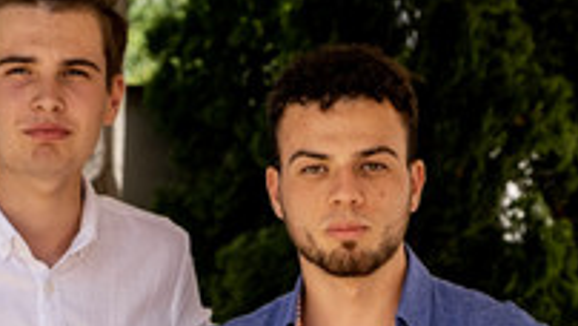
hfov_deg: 9.8
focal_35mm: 219
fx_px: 3359
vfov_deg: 5.6
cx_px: 283
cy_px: 285
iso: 160
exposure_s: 1/1000
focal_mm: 44.1
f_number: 2.8
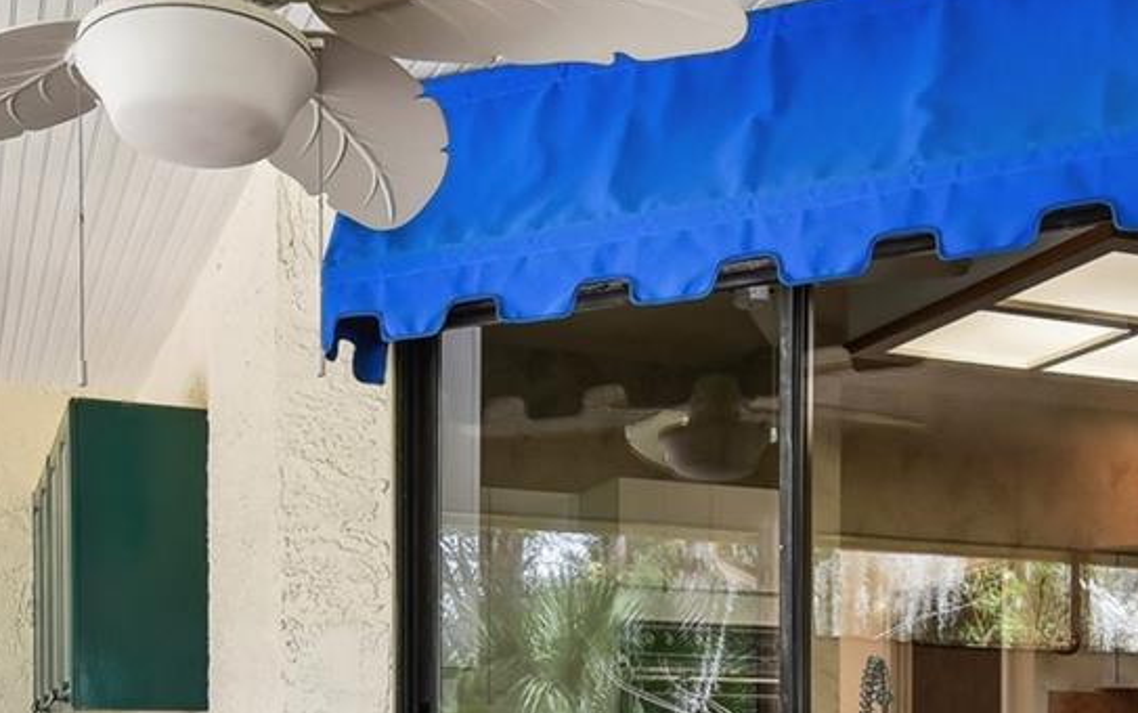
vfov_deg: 26.6
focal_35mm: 45
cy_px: 757
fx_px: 1396
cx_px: 490
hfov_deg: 44.2
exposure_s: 1/5
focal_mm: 10
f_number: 7.1
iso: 100
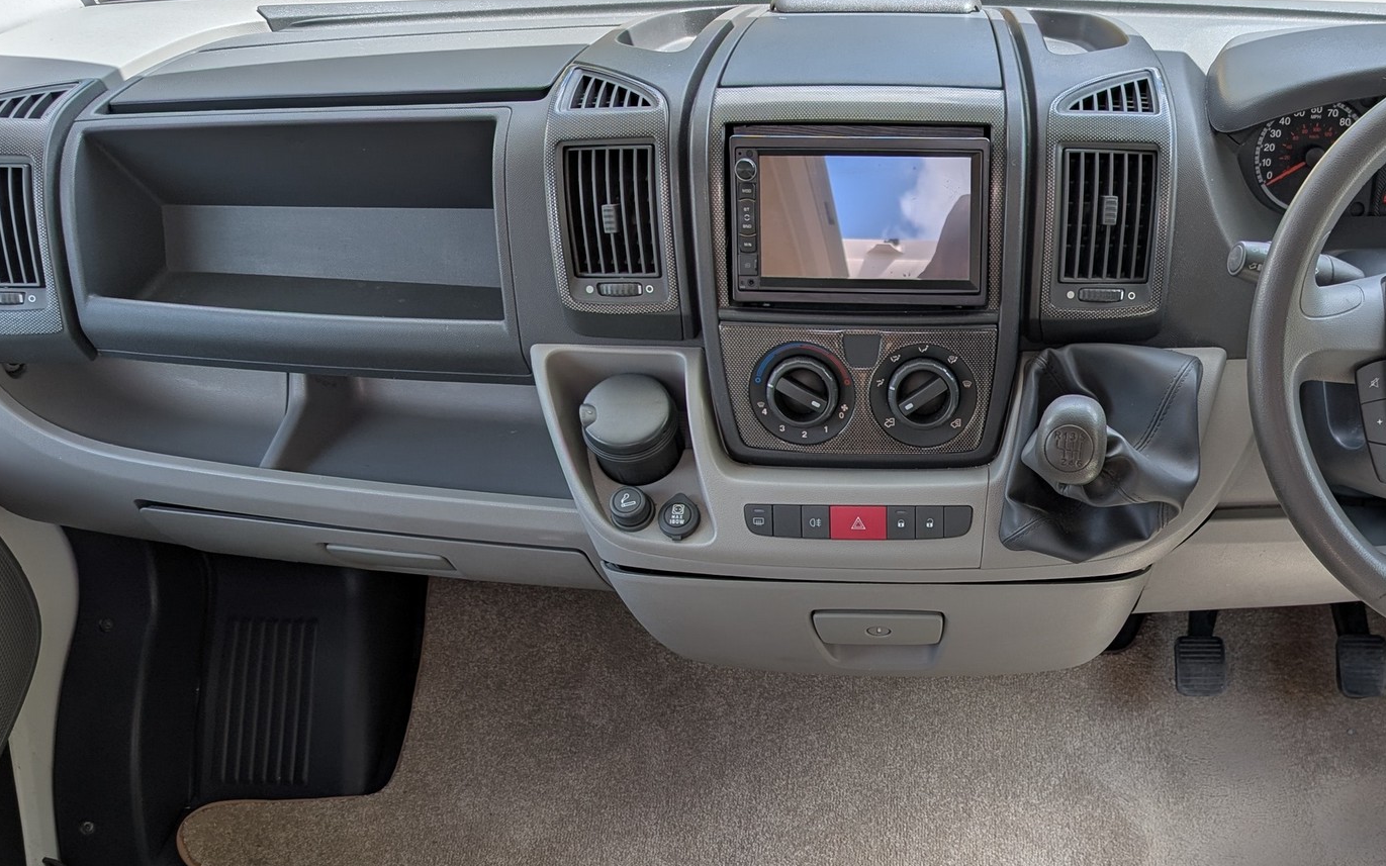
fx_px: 1435
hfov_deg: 50.7
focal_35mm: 38
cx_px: 919
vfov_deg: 33.2
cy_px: 599
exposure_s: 1/368
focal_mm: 6.9
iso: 18
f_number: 1.68
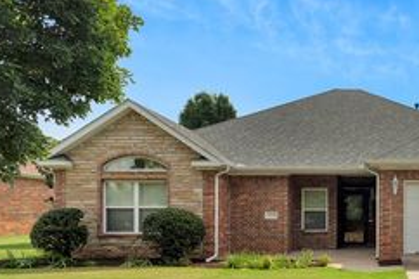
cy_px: 217
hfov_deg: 50.1
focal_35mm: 33
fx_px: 384
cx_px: 386
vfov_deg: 38.6
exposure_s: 1/160
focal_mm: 16
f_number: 6.3
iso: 100
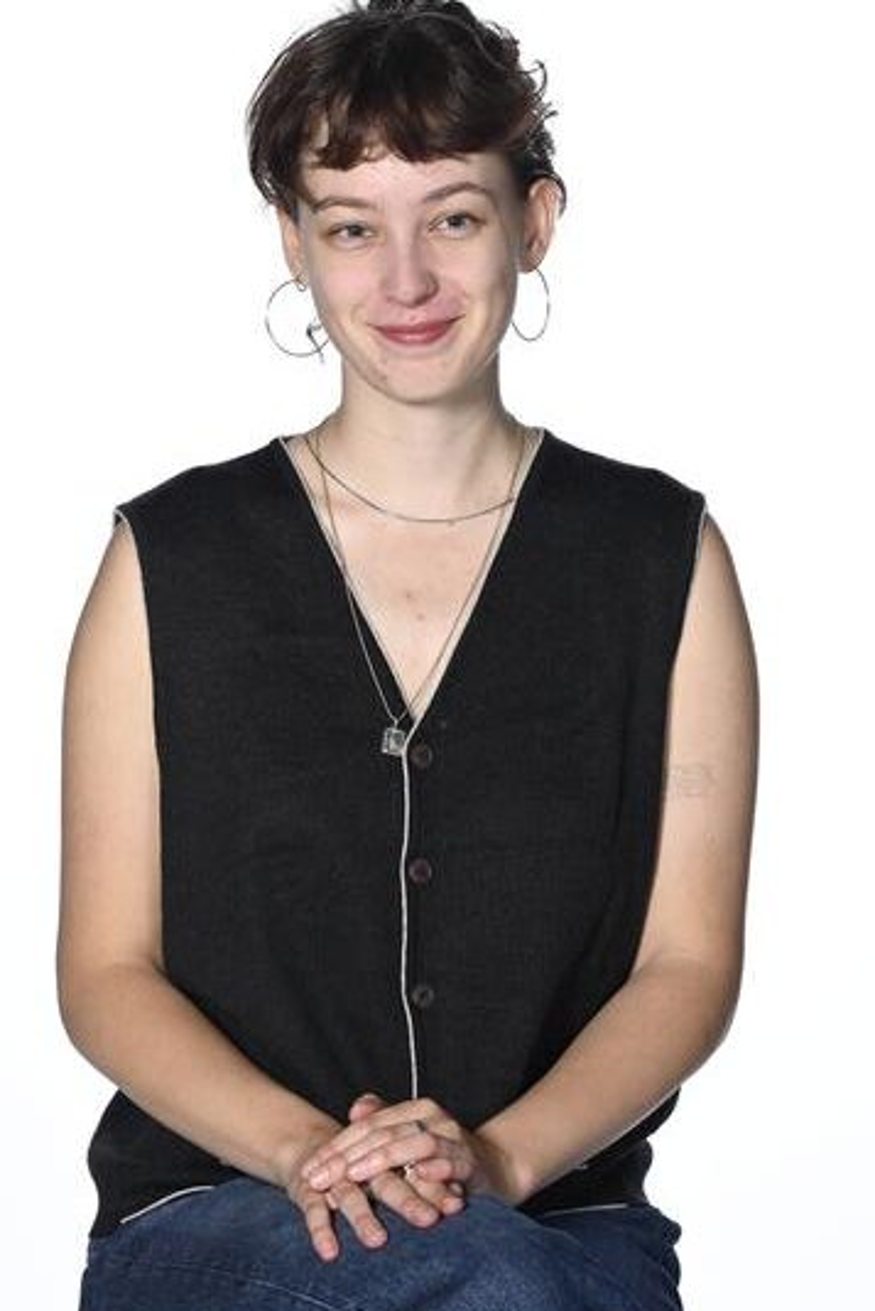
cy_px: 515
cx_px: 371
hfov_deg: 8.7
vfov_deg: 13.1
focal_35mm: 157
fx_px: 5720
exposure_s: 1/125
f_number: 9
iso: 200
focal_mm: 120
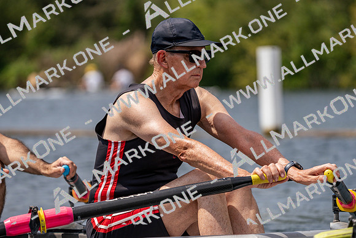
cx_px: 178
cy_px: 119
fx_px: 2878
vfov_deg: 4.7
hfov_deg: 7.1
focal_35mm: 291
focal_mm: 291
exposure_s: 1/1600
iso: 200
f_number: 5.6
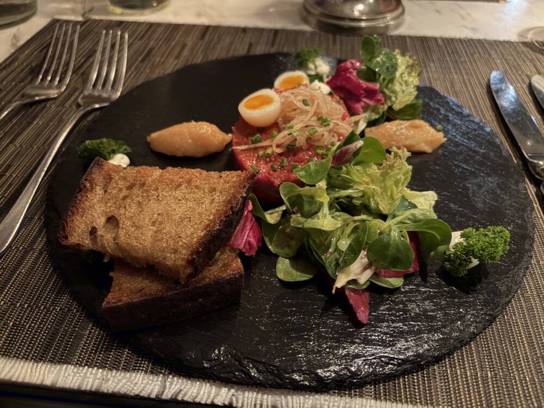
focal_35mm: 26
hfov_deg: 67.3
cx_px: 272
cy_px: 204
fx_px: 409
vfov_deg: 53.1
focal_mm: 5.96
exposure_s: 1/25
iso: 1000
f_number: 1.6
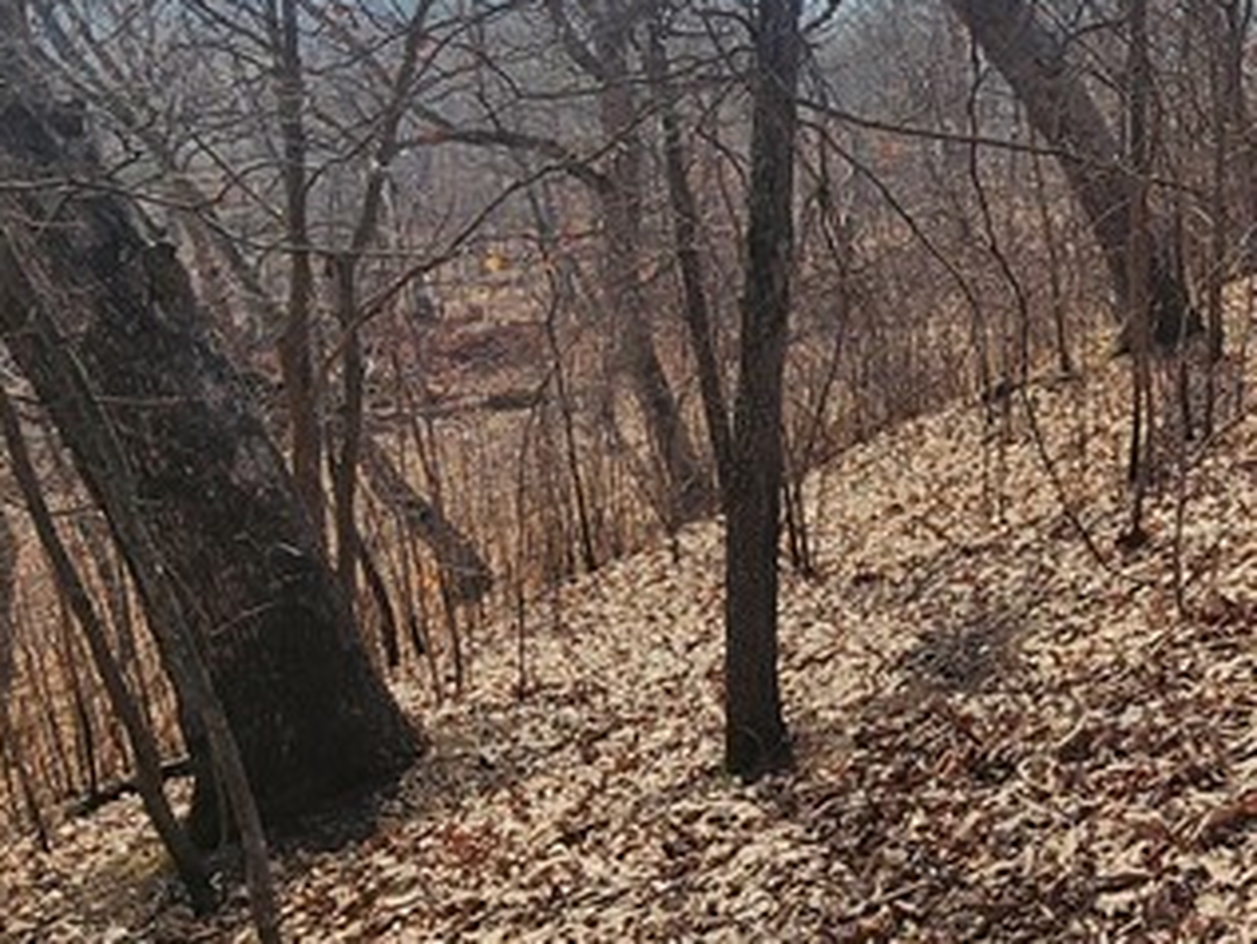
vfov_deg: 34.1
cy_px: 333
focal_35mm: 42
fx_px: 1526
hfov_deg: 39.0
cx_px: 1289
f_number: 2.2
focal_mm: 2.2
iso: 50
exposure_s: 1/1429
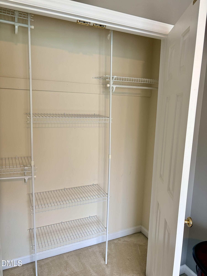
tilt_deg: -8.3
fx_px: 207
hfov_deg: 53.1
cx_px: 104
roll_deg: -1.8
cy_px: 138
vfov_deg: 67.3
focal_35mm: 26
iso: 125
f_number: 1.6
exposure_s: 1/60
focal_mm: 5.96
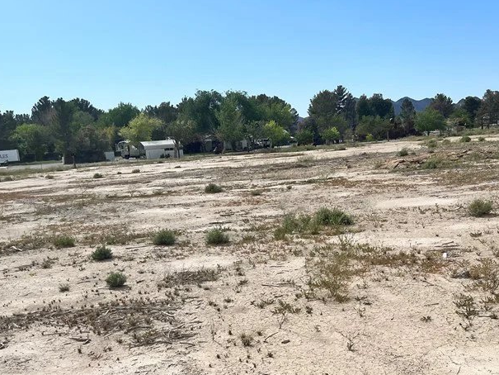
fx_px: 634
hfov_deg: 42.7
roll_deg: +4.9
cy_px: 248
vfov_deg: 32.6
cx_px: 307
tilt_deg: -9.9
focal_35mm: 44
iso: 50
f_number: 1.5
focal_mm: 5.7
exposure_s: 1/11364
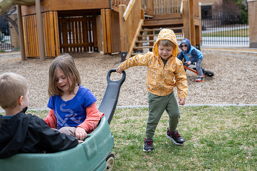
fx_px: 357
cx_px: 128
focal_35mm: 50
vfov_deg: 27.0
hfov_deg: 39.6
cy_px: 86
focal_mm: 50
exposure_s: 1/500
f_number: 4
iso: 100
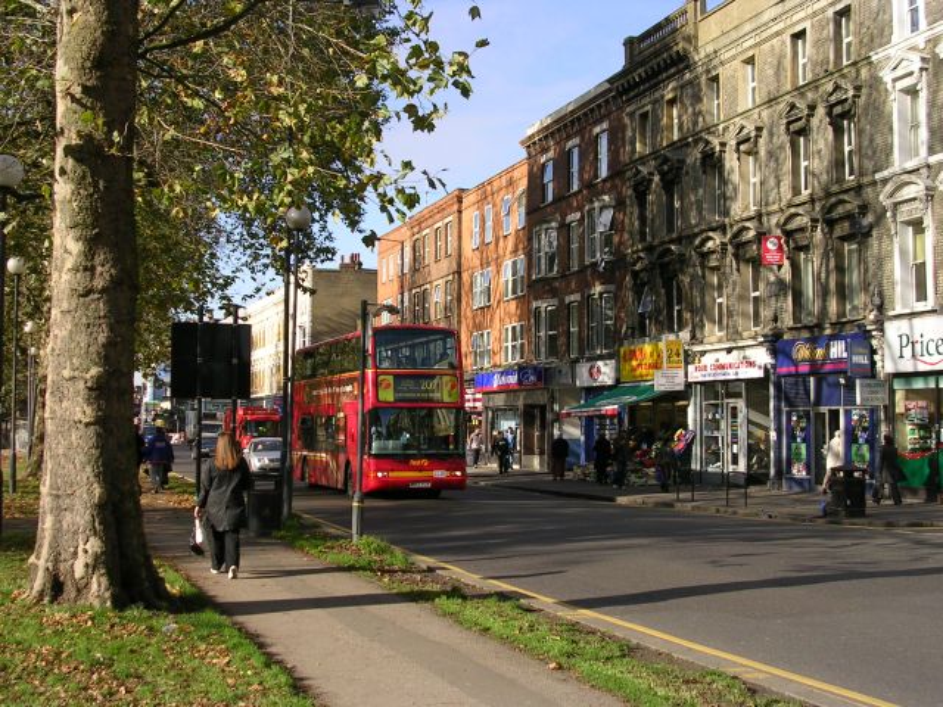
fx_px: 1444
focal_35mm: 53
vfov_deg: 27.5
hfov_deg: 36.2
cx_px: 472
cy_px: 354
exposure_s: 1/490
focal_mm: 8
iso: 50
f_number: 3.2
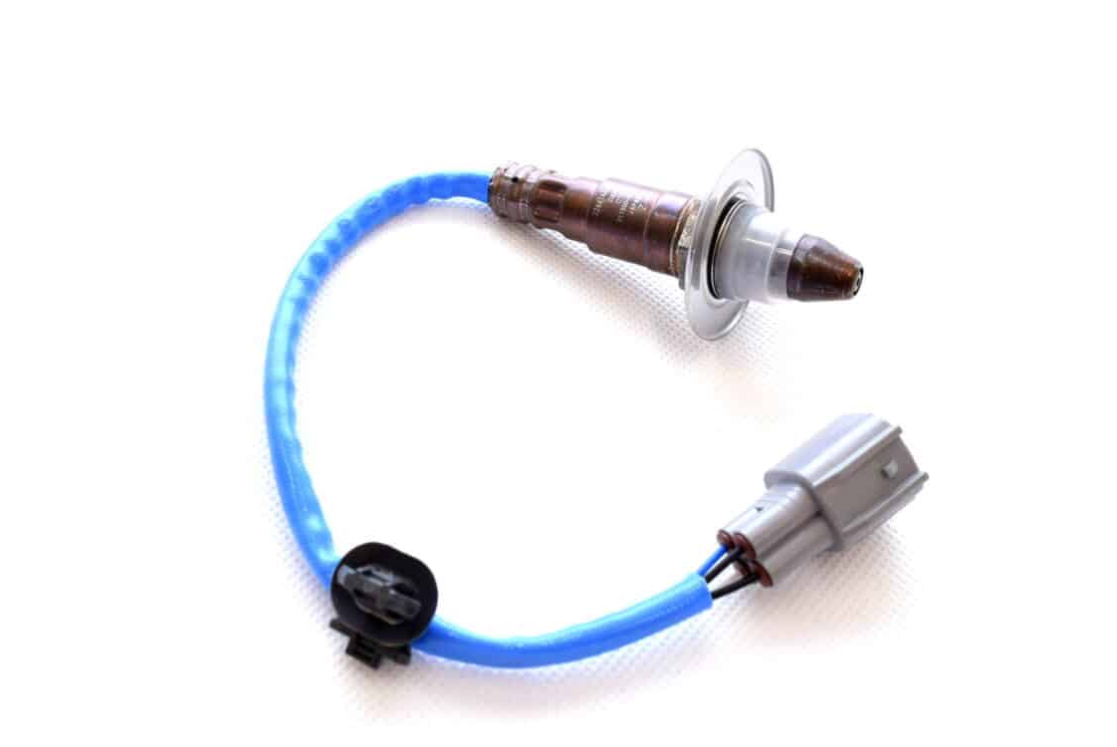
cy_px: 292
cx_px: 456
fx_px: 1242
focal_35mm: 40
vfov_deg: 33.3
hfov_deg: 48.2
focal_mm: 20
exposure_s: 1/250
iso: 400
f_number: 8
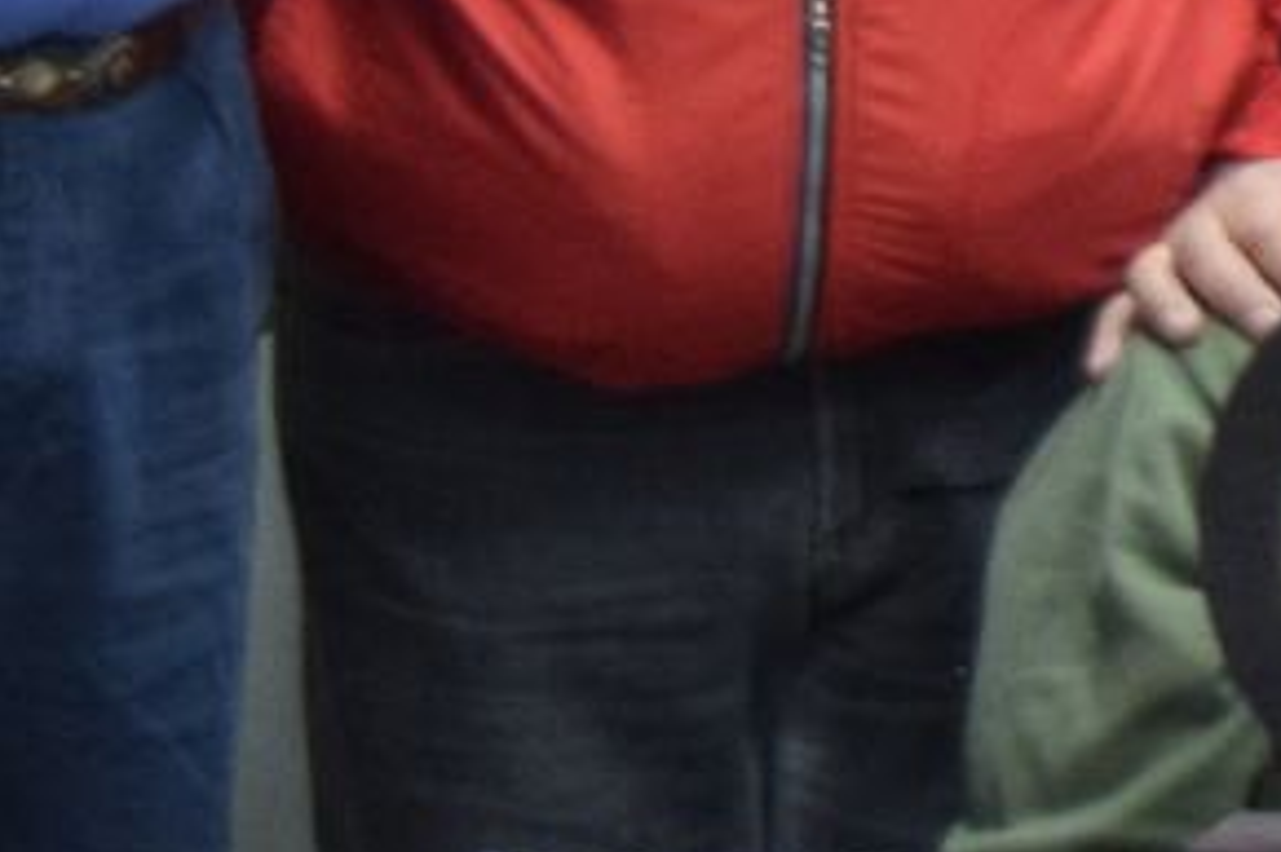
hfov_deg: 5.8
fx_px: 12020
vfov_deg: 4.0
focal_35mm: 338
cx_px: 3313
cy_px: -322
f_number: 5.6
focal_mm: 34
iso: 1600
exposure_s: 1/125
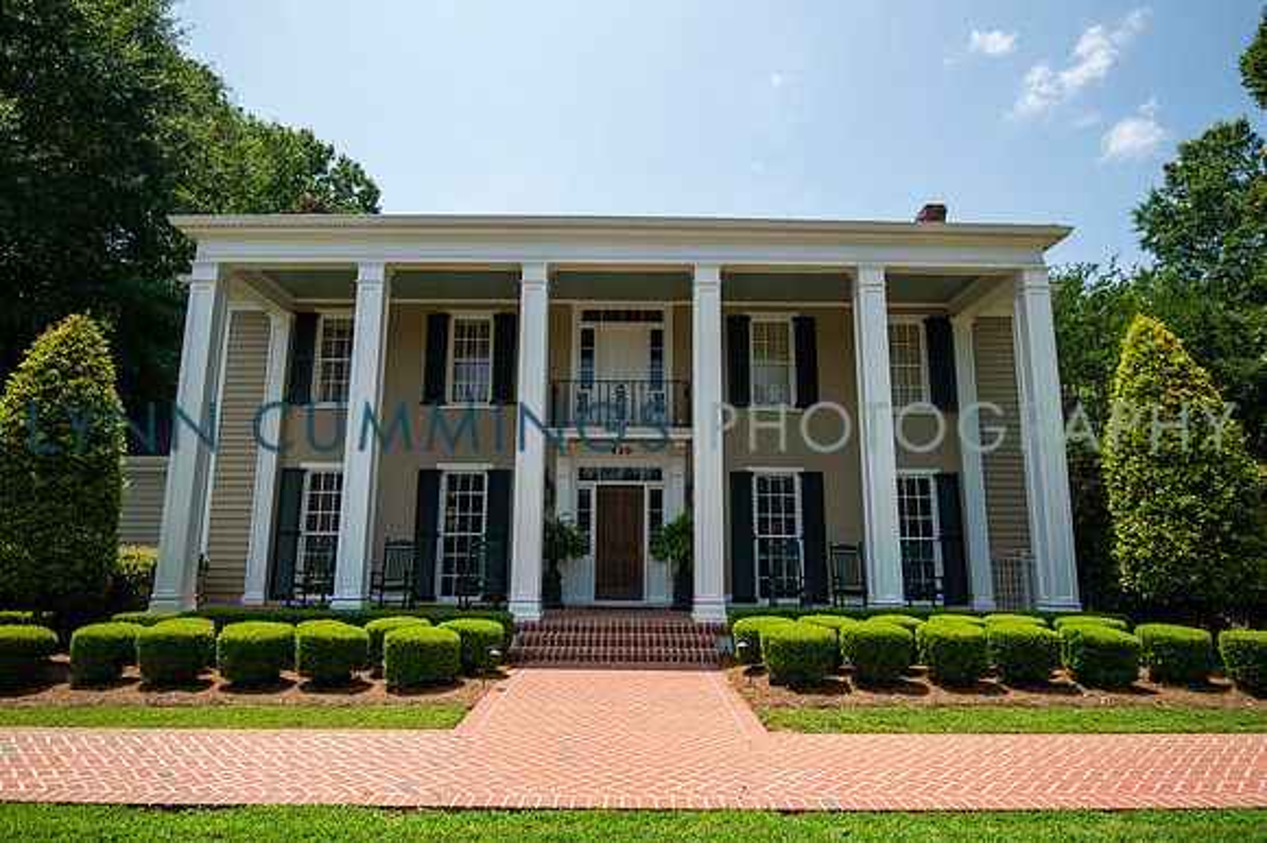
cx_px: 634
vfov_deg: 59.4
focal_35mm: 21
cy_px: 422
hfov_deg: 81.2
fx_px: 739
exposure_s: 1/3200
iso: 400
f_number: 4.5
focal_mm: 21
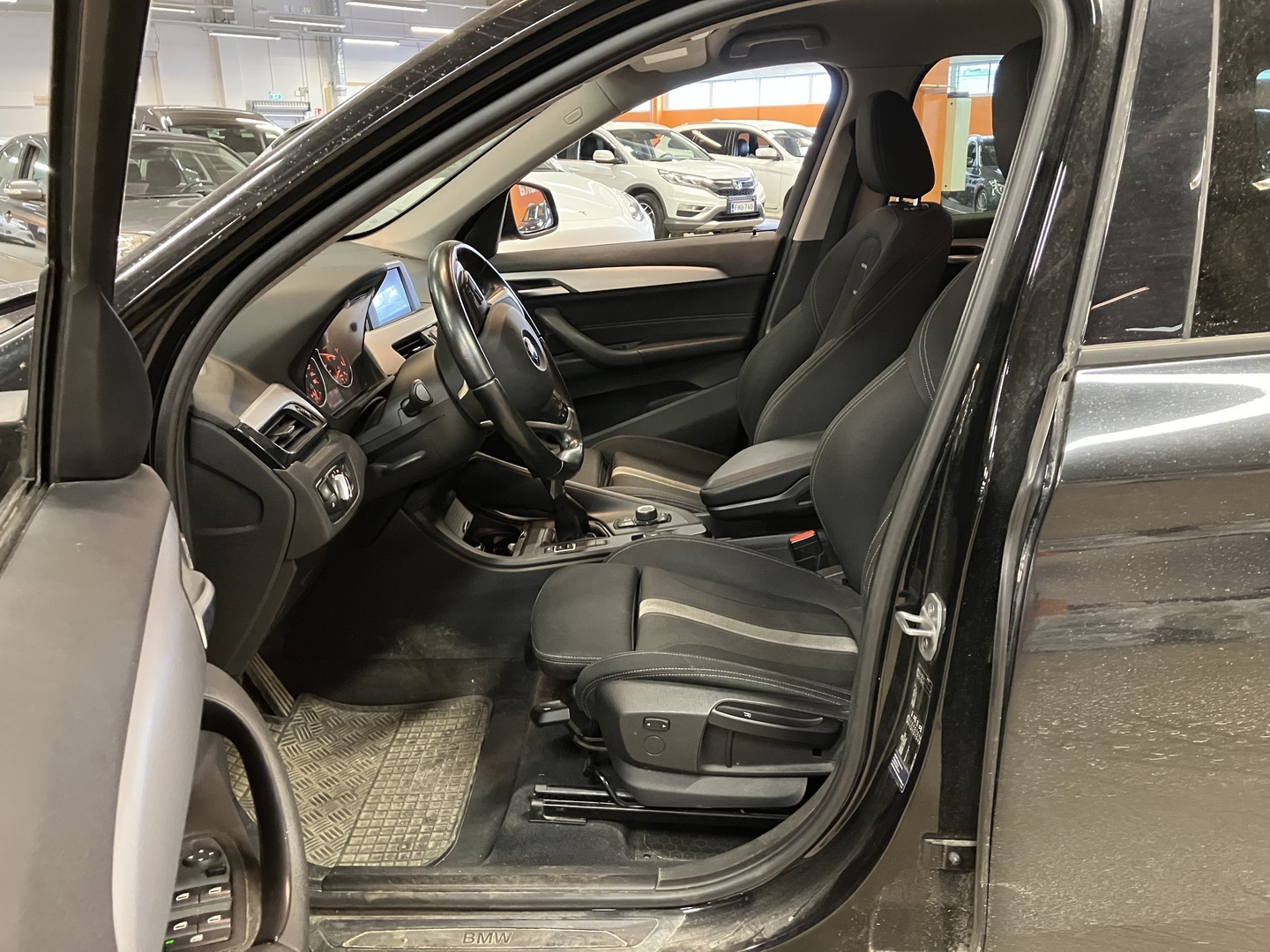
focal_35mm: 28
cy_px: 476
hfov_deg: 63.4
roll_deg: +0.5
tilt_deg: -17.1
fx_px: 1027
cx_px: 635
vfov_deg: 49.7
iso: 500
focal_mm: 3.99
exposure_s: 1/25
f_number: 1.8
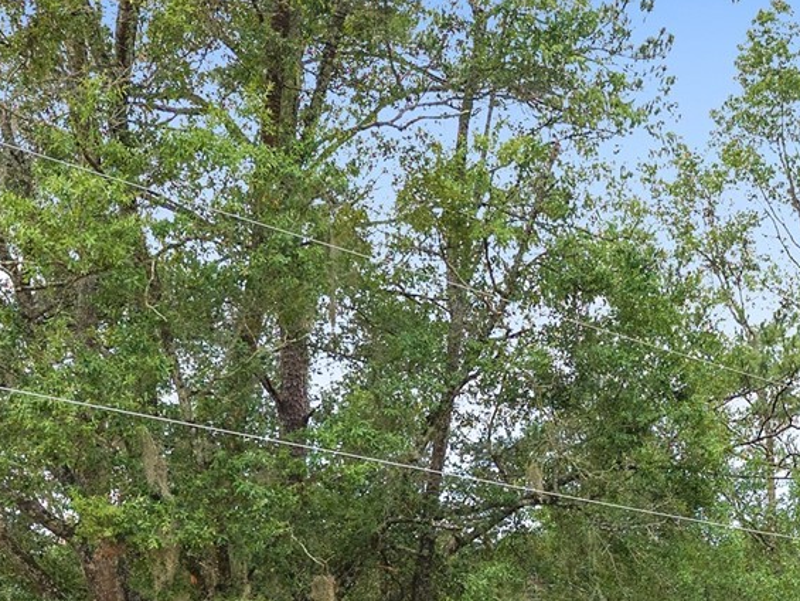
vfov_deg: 20.7
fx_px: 1572
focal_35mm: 68
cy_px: 641
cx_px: 724
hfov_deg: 27.5
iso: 360
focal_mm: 8.67
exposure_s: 1/6000
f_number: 1.8
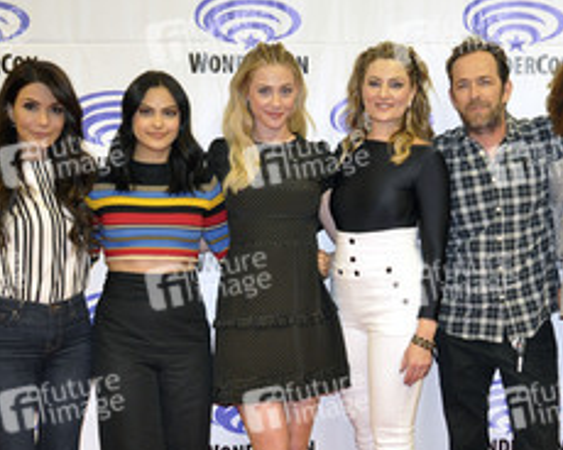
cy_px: 342
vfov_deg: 22.9
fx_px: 1100
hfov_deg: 27.9
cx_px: 485
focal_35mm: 66
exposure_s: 1/60
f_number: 4.5
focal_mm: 24
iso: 1000
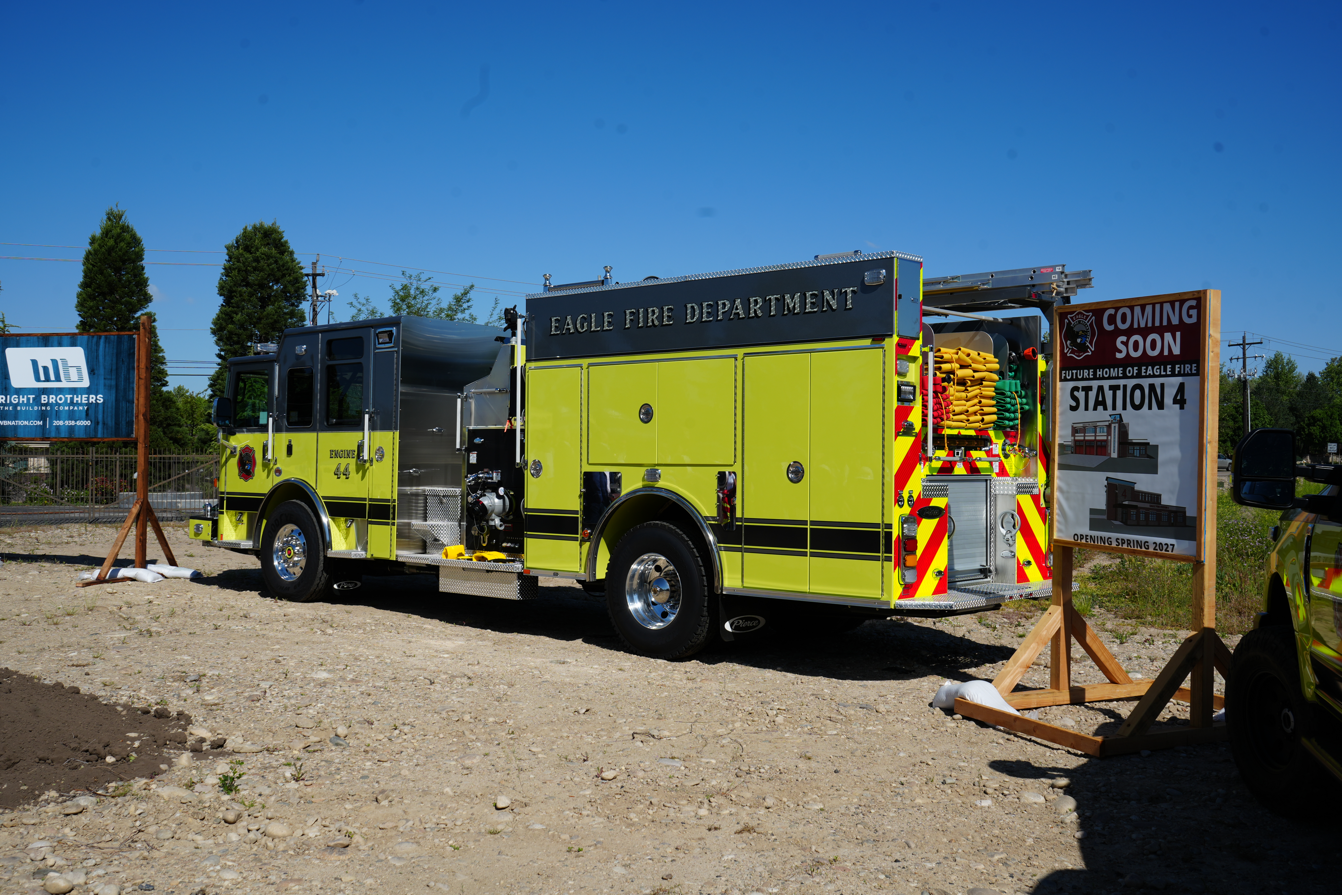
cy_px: 448
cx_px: 671
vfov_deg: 37.9
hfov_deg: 54.4
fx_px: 1305
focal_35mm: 35
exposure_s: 1/320
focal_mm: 35
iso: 100
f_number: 10
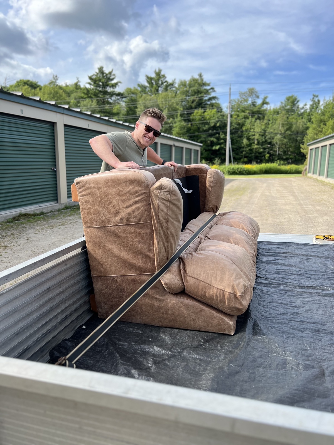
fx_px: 334
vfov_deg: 67.3
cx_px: 167
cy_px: 222
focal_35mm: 26
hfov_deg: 53.1
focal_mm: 5.7
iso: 50
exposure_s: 1/1669
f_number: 1.5
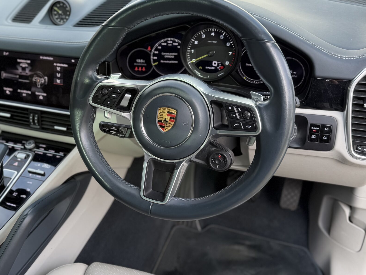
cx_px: 118
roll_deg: +4.6
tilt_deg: -32.6
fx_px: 412
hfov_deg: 47.0
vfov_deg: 36.8
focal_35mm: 39
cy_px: 141
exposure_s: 1/297
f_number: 1.78
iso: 80
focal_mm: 6.76
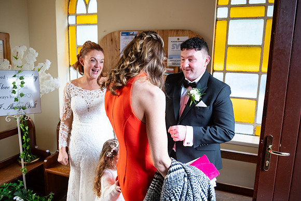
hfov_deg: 65.5
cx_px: 150
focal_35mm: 28
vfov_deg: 46.4
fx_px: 234
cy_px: 100
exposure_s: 1/160
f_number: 3.5
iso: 800
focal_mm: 28
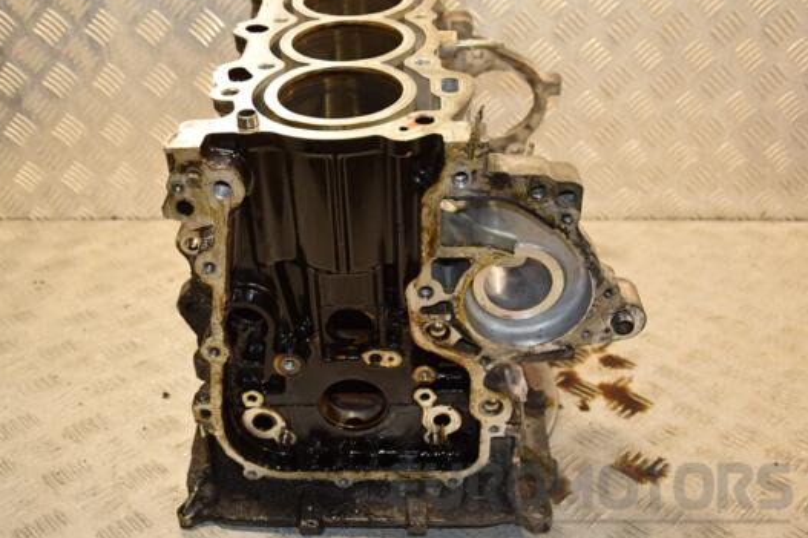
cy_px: 282
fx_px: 920
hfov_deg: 47.3
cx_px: 362
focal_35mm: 41
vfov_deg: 32.6
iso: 800
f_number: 5
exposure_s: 1/200
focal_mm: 24
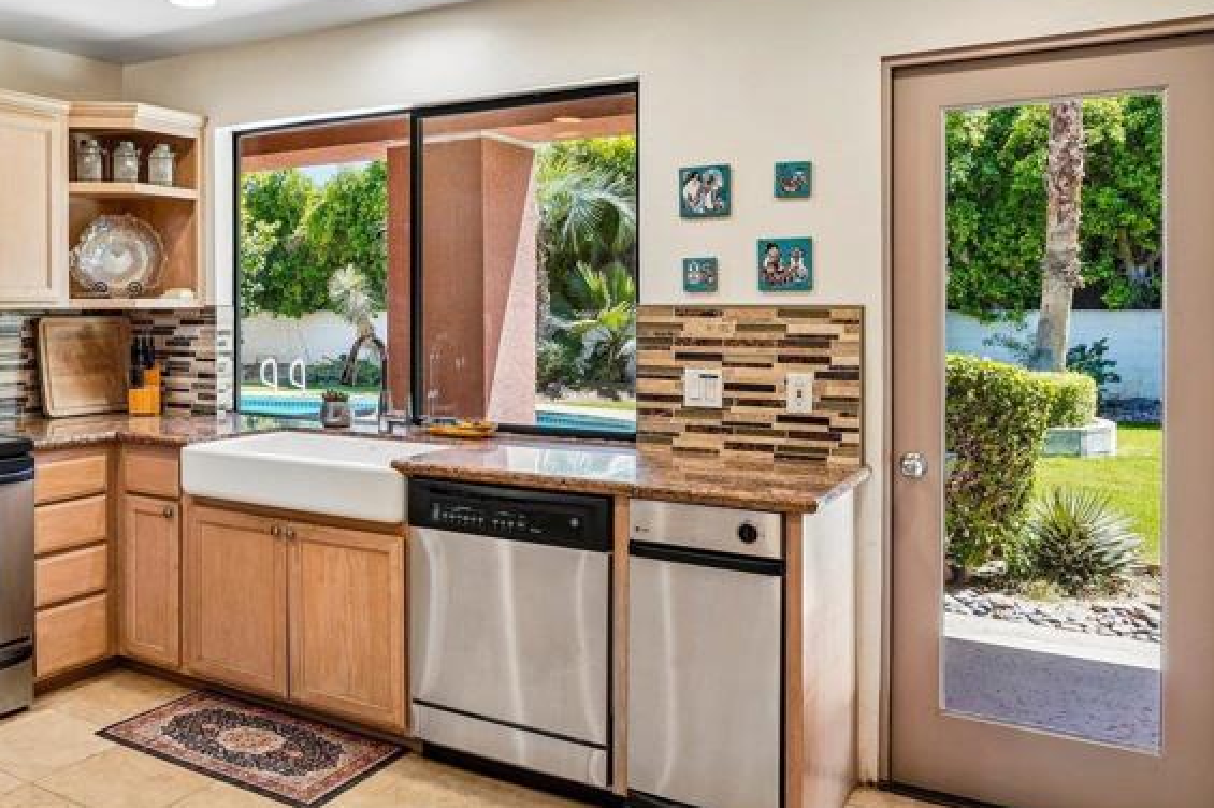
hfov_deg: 60.7
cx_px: 327
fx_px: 977
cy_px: 322
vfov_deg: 44.7
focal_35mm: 29
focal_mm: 16
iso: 400
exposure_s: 1/25
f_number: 8
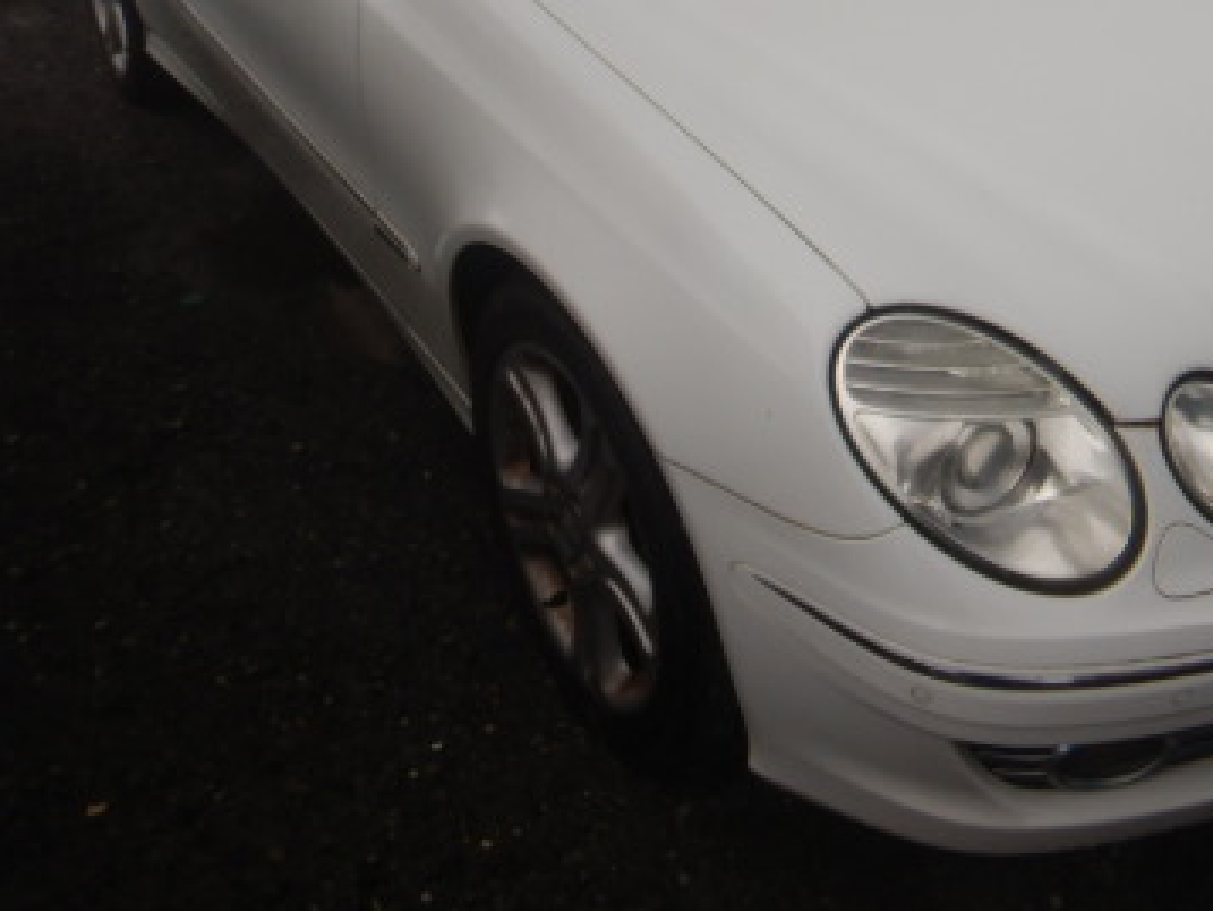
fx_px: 1507
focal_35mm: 43
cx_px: 883
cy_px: 190
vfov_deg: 32.7
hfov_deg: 42.7
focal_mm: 4.3
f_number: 2.8
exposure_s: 1/160
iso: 125
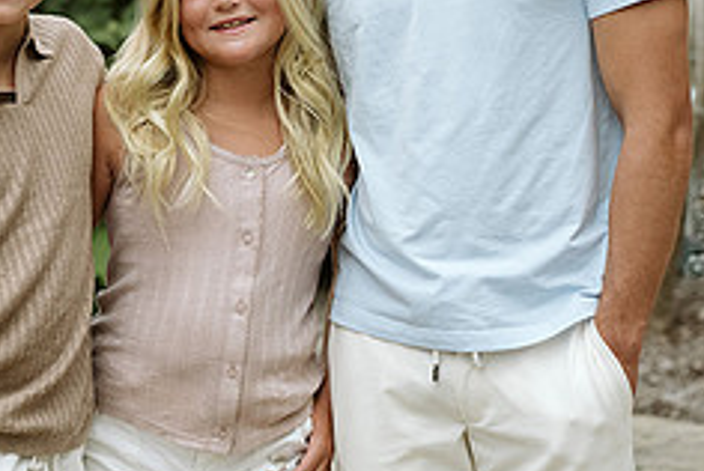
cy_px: 64
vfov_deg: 10.3
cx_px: 195
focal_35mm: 133
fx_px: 2604
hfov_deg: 15.3
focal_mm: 50
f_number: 2.8
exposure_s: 1/250
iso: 640
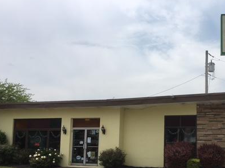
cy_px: 111
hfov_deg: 39.4
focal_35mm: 47
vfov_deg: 30.6
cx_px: 167
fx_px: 305
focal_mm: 4.15
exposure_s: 1/2564
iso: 25
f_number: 2.2
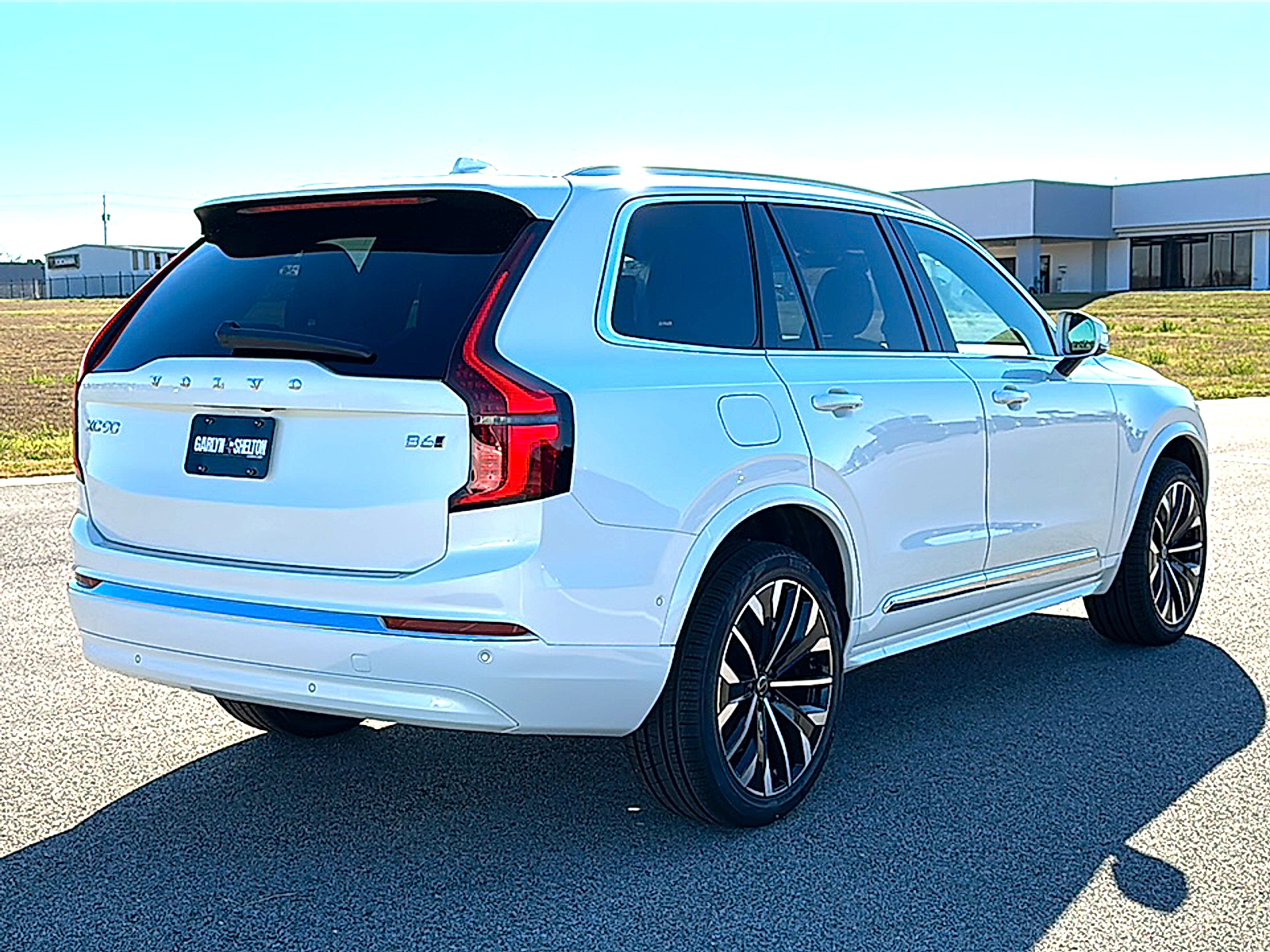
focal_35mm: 38
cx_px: 635
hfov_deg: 49.0
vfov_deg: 37.7
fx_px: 1394
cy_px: 476
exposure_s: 1/3745
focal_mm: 6.86
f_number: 1.78
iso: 80
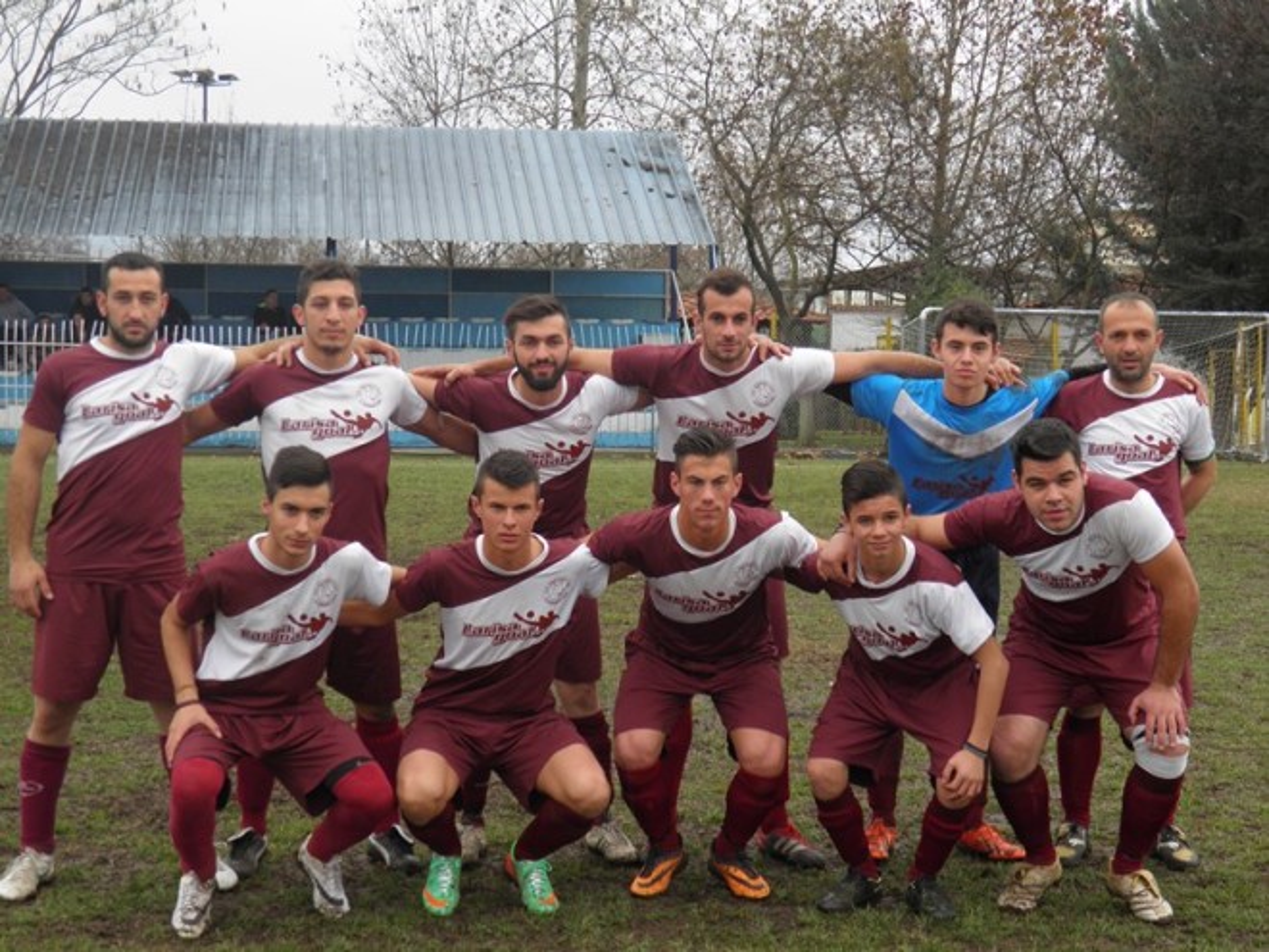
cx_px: 634
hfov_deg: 31.2
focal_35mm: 62
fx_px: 2273
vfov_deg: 23.7
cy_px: 476
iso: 50
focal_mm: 11.2
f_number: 3.8
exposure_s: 1/80
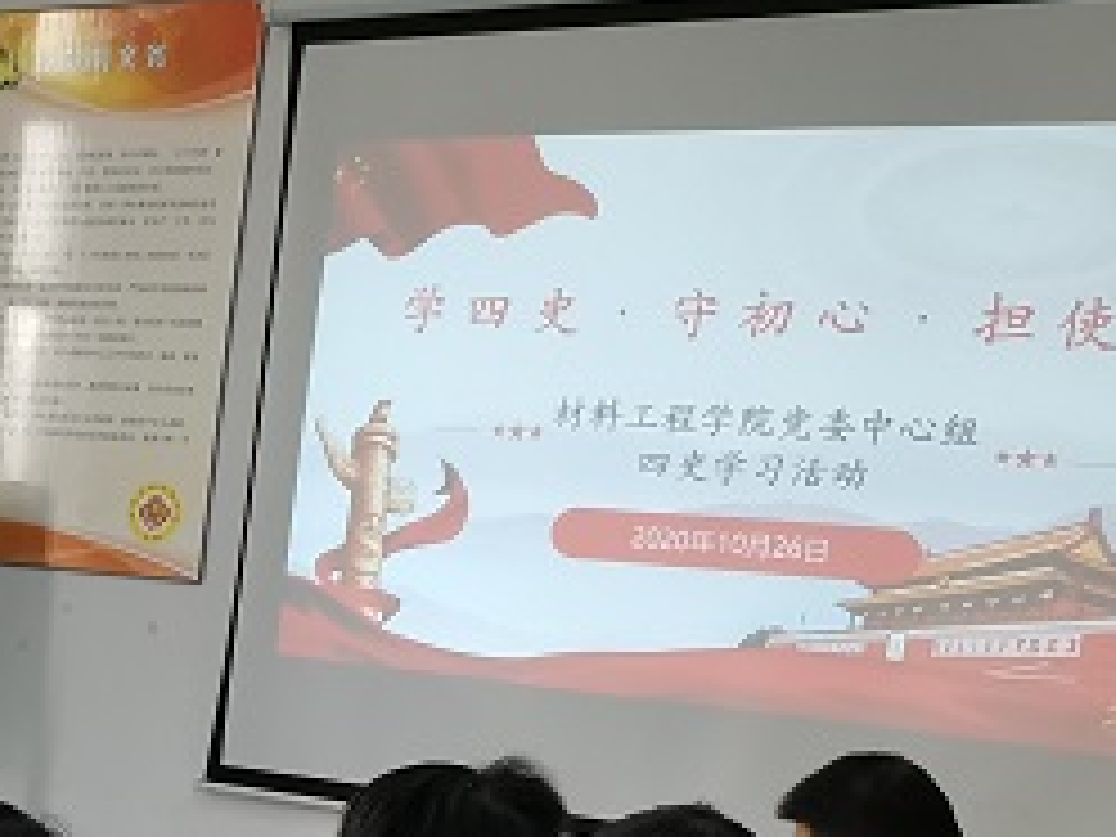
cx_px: -392
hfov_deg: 20.9
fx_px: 2708
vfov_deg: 17.1
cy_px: 855
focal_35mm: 84
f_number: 1.8
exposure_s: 1/100
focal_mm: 4.75
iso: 160
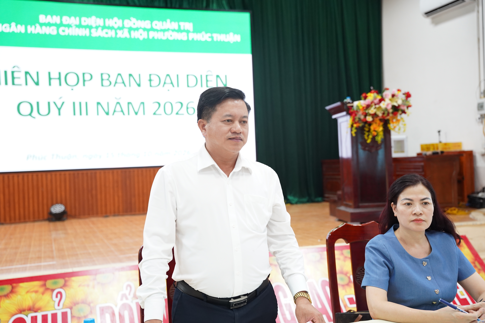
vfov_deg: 32.2
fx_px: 560
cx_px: 242
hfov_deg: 46.8
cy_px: 162
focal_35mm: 42
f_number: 3.2
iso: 2000
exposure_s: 1/125
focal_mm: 41.6
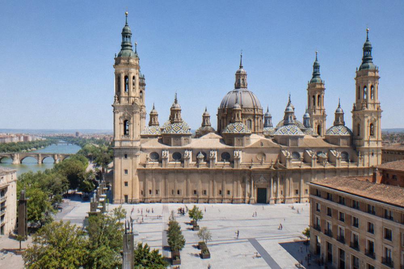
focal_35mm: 35
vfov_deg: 37.8
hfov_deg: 54.5
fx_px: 393
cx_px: 202
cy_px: 134
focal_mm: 35
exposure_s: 1/640
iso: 320
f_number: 9
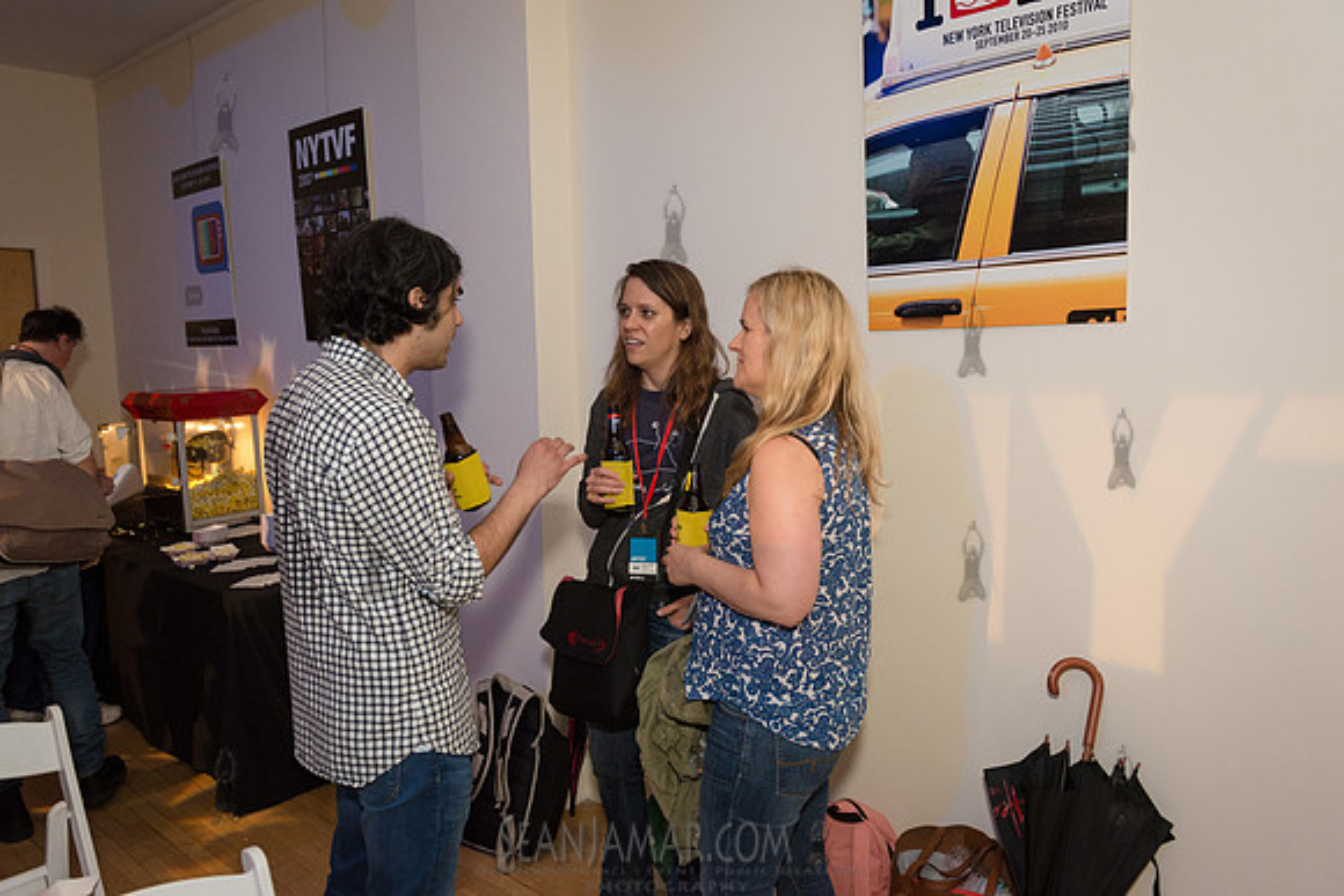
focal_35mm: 26
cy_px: 448
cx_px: 672
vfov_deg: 49.6
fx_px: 971
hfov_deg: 69.4
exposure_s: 1/500
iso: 2500
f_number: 4
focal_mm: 26
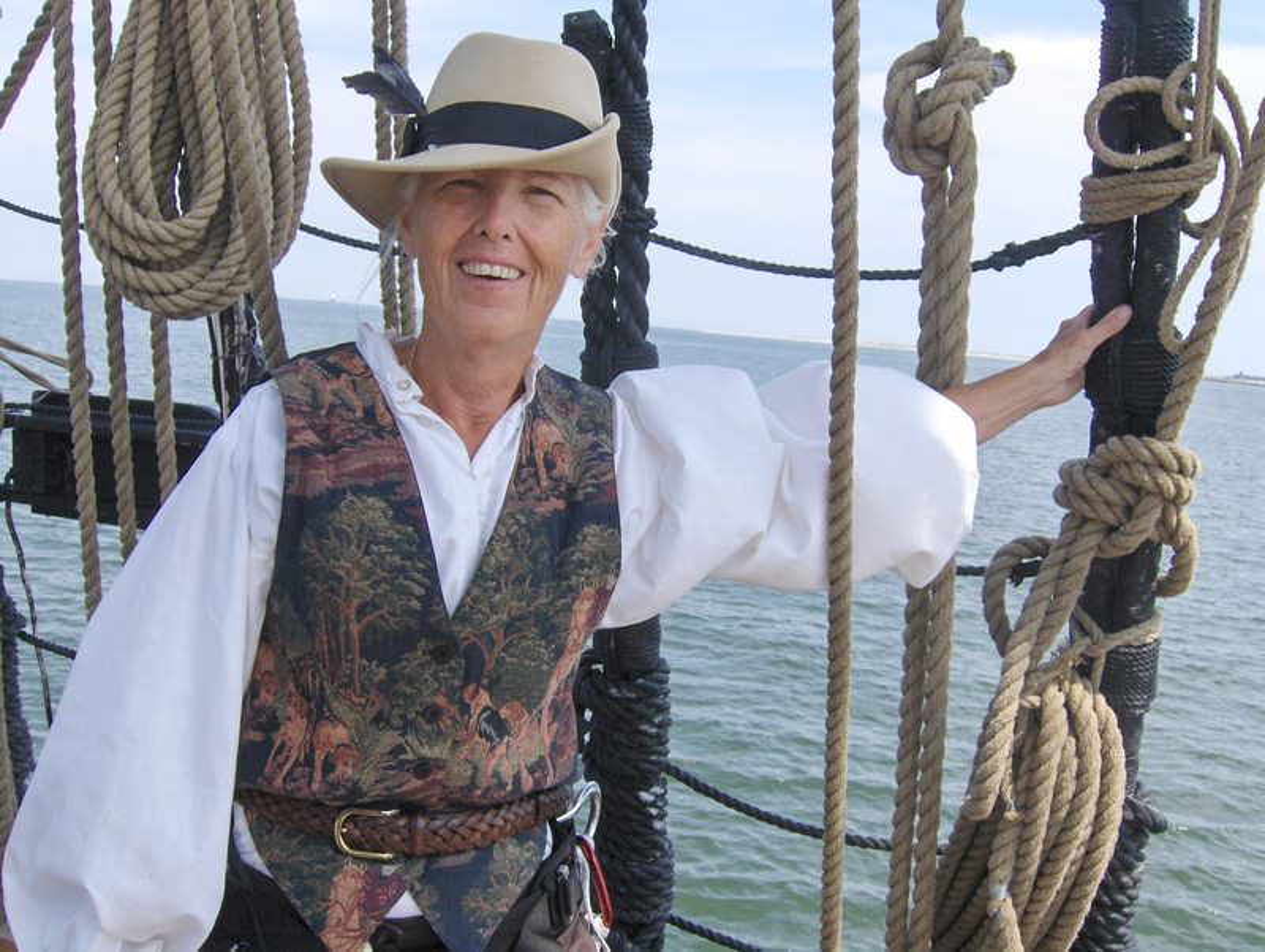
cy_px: 476
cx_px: 632
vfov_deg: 40.8
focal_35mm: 35
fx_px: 1281
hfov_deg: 52.6
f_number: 5.5
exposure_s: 1/562
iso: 100
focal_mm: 7.5
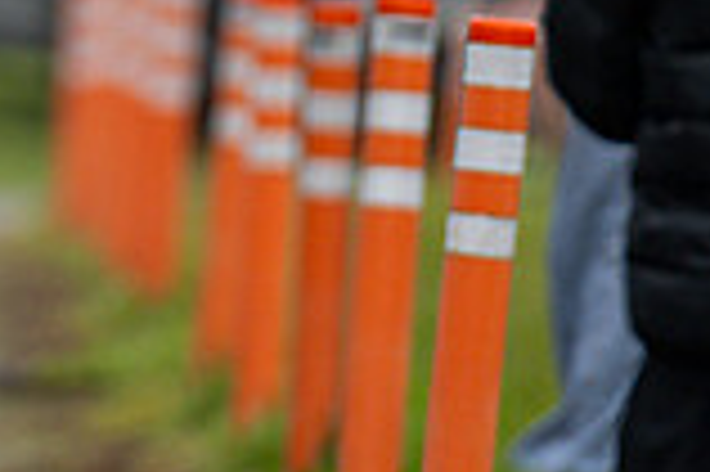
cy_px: -112
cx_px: -395
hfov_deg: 1.3
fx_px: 32468
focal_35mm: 1648
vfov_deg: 0.8
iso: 280
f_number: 2.8
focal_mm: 300
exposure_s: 1/1600
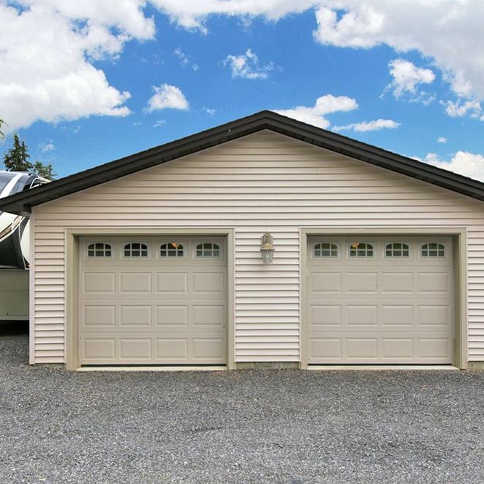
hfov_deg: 36.1
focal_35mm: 47
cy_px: 245
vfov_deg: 36.1
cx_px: 235
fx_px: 743
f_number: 9
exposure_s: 1/160
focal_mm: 24
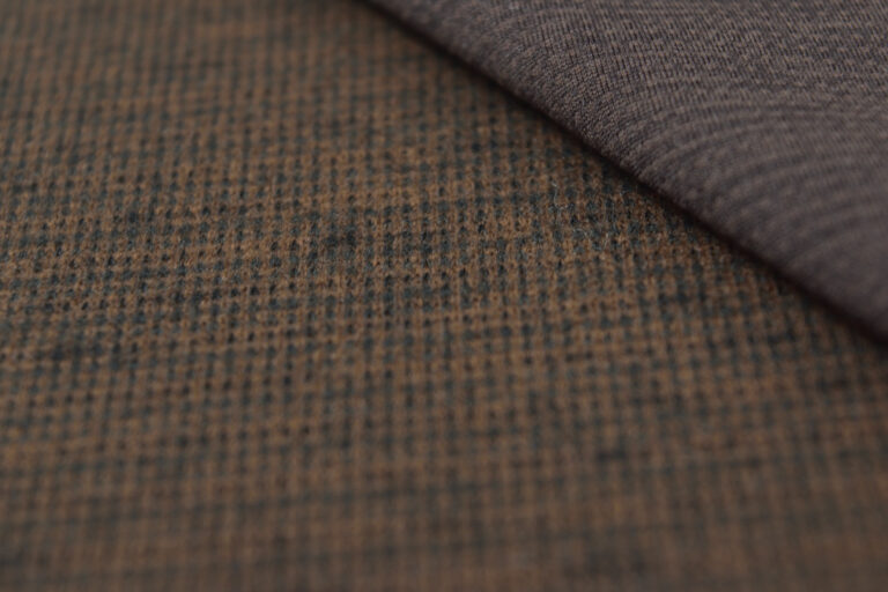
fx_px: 2035
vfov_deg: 16.6
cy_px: 296
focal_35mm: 82
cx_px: 444
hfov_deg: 24.6
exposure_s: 1/13
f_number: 5.6
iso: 160
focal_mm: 55
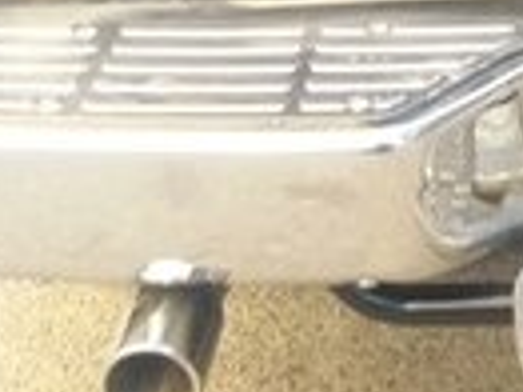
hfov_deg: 13.4
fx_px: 2128
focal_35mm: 141
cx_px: 715
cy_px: -538
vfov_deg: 9.4
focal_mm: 3.7
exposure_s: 1/50
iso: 100
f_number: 1.9
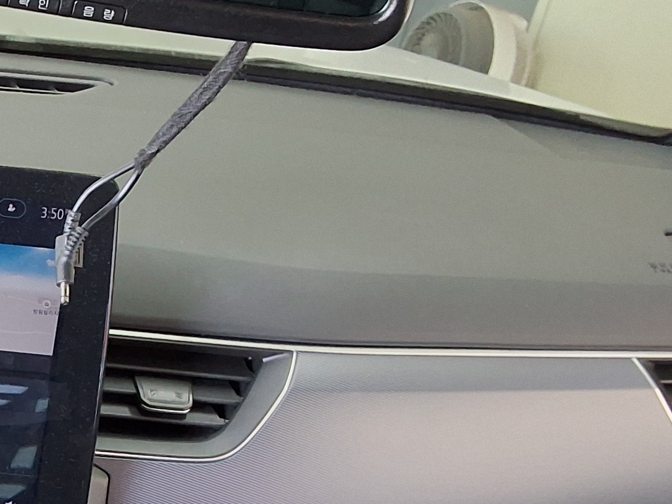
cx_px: -224
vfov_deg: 17.2
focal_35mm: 84
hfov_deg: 21.0
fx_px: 1631
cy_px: 481
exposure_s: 1/40
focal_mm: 2.91
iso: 160
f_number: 1.9
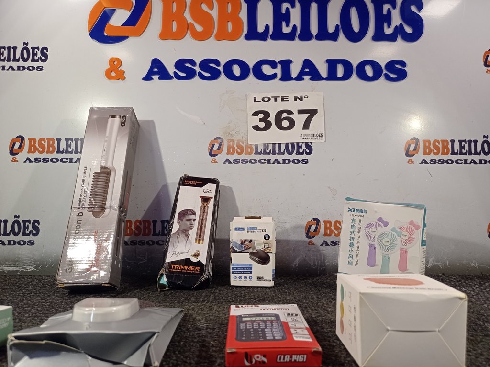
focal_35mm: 28
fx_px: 396
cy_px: 184
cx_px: 245
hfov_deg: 63.5
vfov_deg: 49.7
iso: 113
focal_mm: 4.7
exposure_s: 1/120
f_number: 1.79
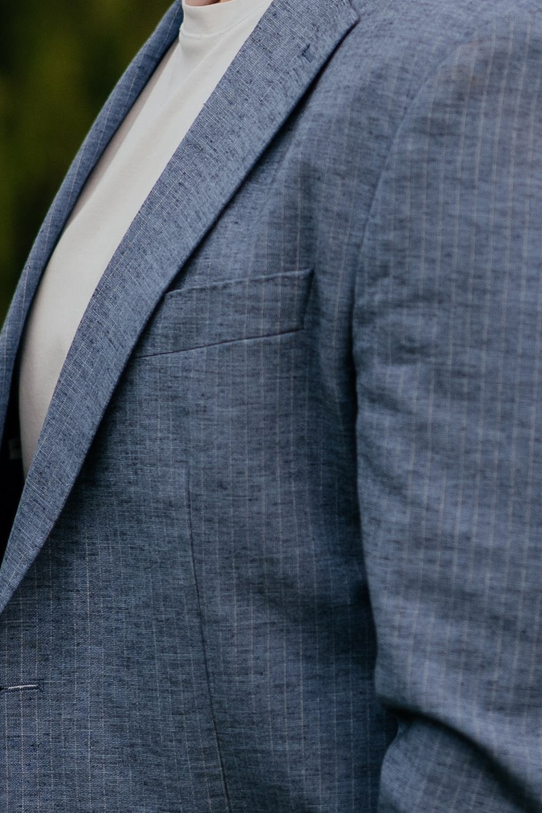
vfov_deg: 14.4
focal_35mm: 142
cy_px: 202
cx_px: 628
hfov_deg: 9.6
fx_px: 3204
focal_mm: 50
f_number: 2.5
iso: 250
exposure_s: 1/500
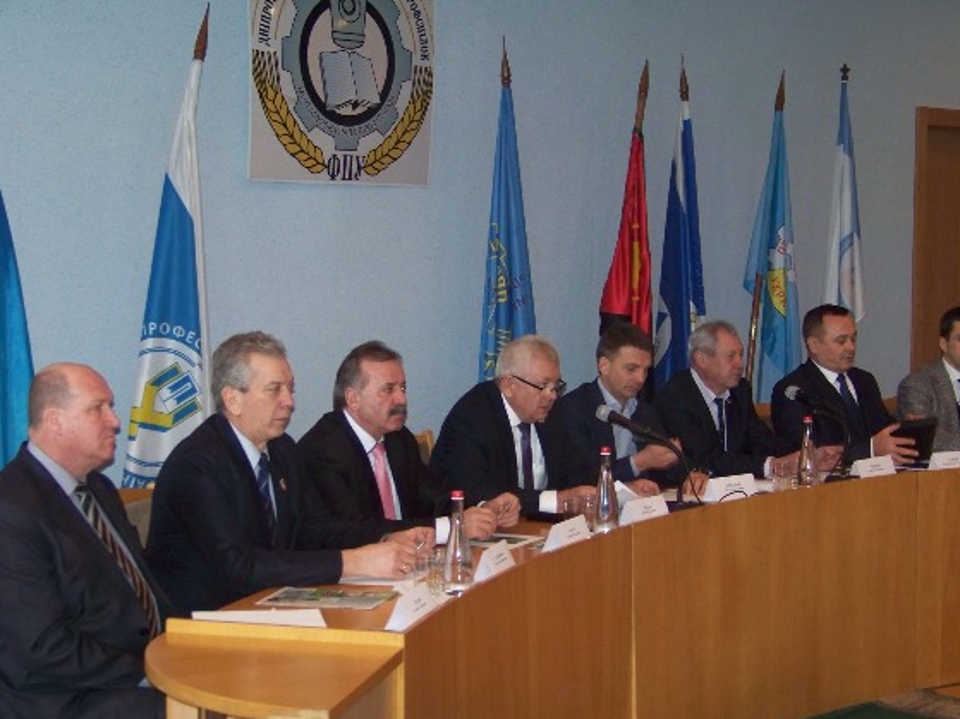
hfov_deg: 27.4
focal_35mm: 71
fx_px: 1969
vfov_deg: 20.7
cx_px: 539
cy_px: 407
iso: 200
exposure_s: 1/30
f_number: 3.2
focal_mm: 10.5
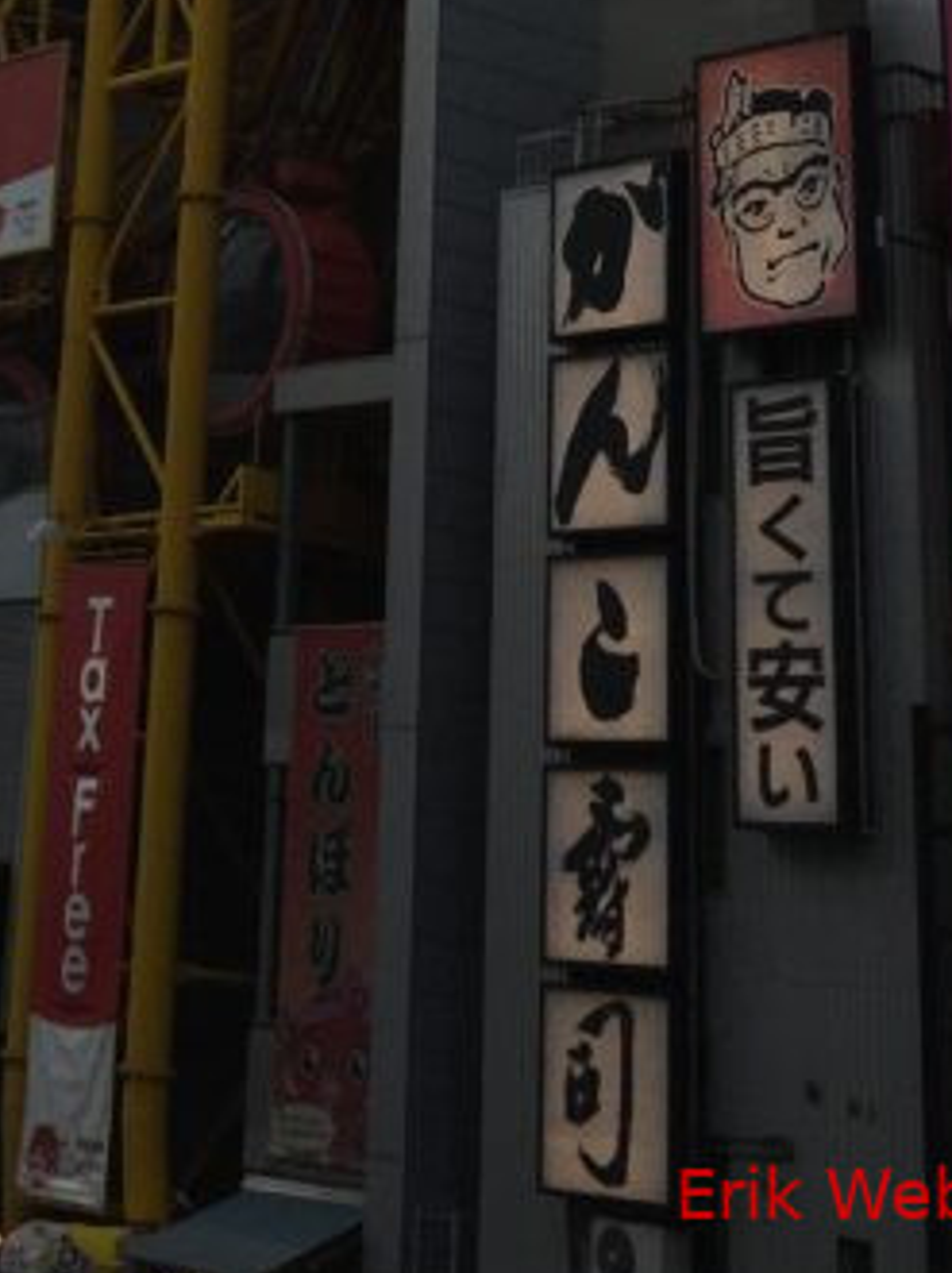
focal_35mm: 90
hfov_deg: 16.0
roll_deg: -6.0
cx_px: -39
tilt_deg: +27.8
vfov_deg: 19.1
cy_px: -648
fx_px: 3304
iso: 32
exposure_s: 1/2475
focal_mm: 4.15
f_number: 2.2
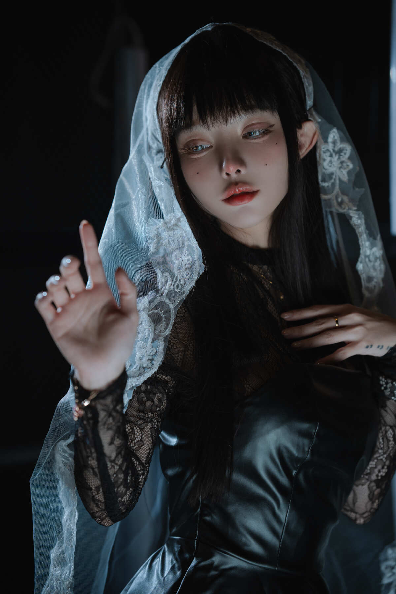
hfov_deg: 16.1
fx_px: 1402
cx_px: 198
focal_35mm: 85
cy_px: 297
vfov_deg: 23.9
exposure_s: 1/200
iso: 640
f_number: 2.8
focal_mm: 85
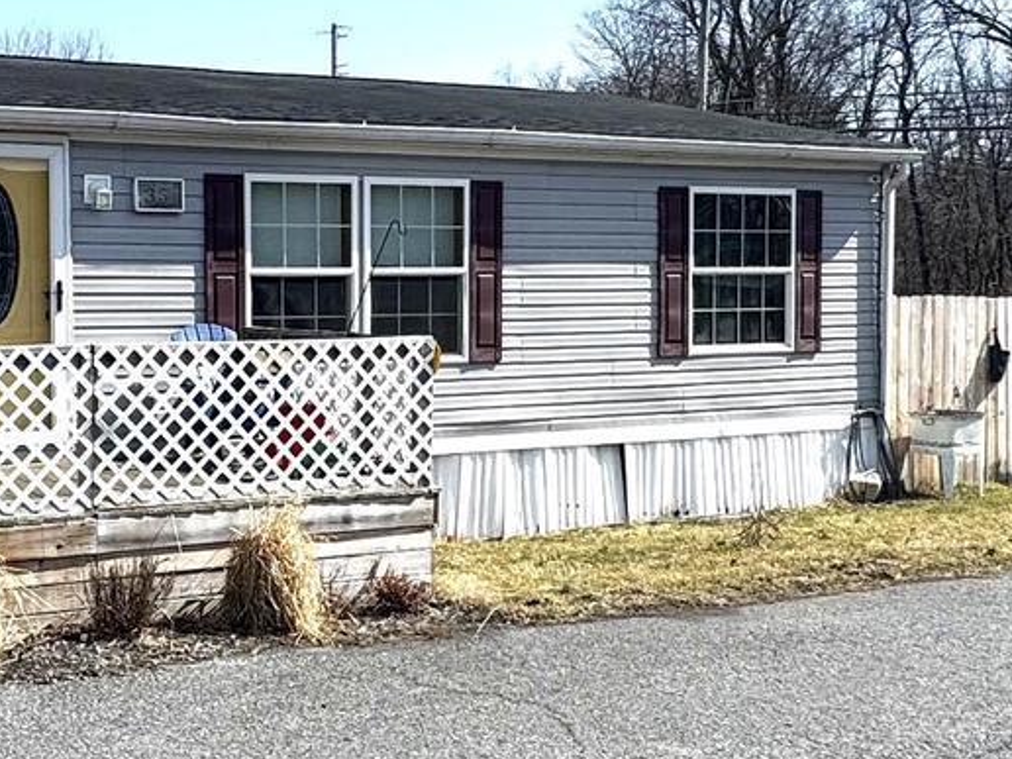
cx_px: 214
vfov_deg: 27.5
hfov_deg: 35.1
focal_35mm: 53
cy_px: 379
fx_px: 1549
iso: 50
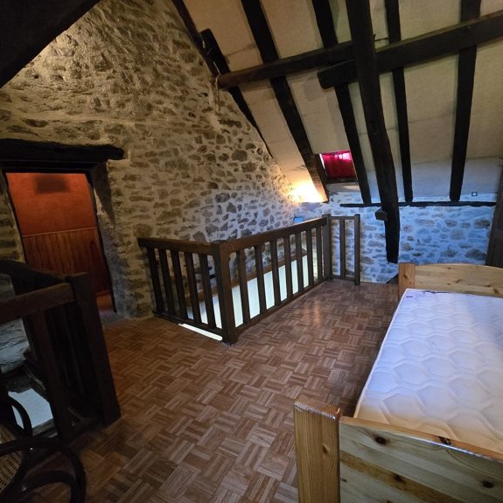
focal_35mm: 16
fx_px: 263
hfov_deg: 87.1
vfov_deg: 87.4
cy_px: 248
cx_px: 279
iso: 1600
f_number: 2.2
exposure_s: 1/50
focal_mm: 2.2
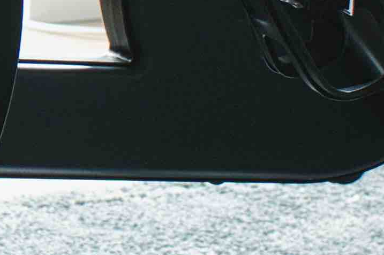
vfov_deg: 3.3
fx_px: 4477
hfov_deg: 4.9
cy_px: -84
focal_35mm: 420
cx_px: -122
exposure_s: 1/80
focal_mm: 35
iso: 800
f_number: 4
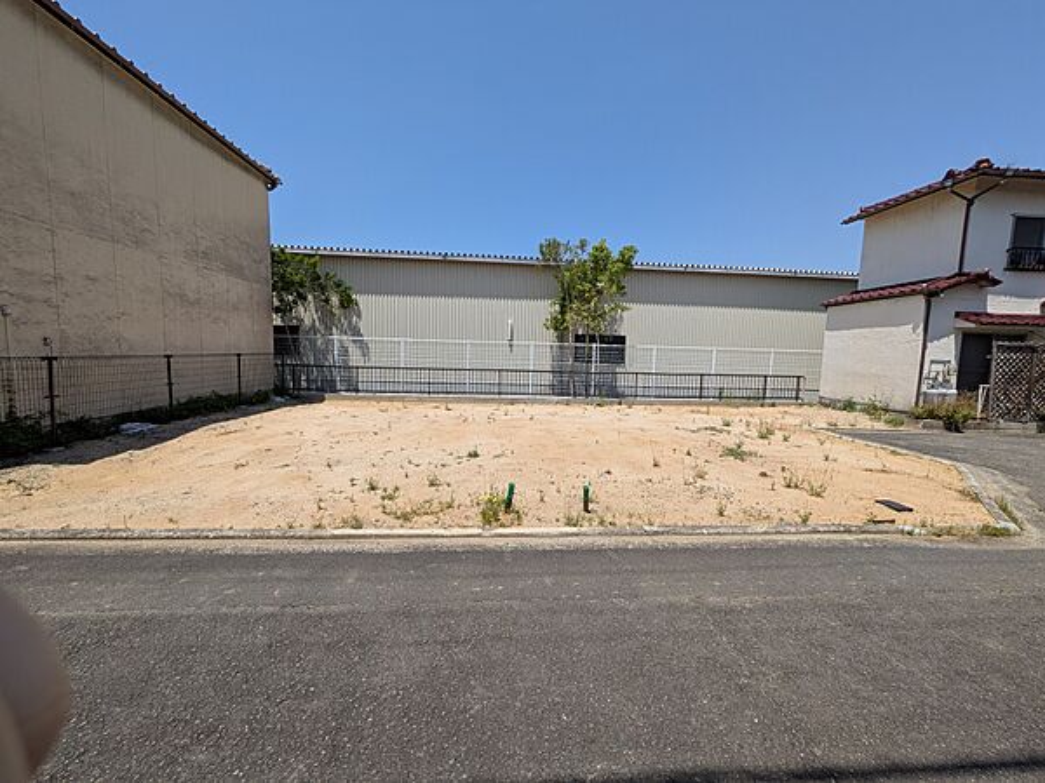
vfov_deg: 85.7
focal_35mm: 14
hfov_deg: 102.1
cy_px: 392
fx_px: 423
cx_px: 522
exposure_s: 1/1751
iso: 48
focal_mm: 1.83
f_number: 2.2
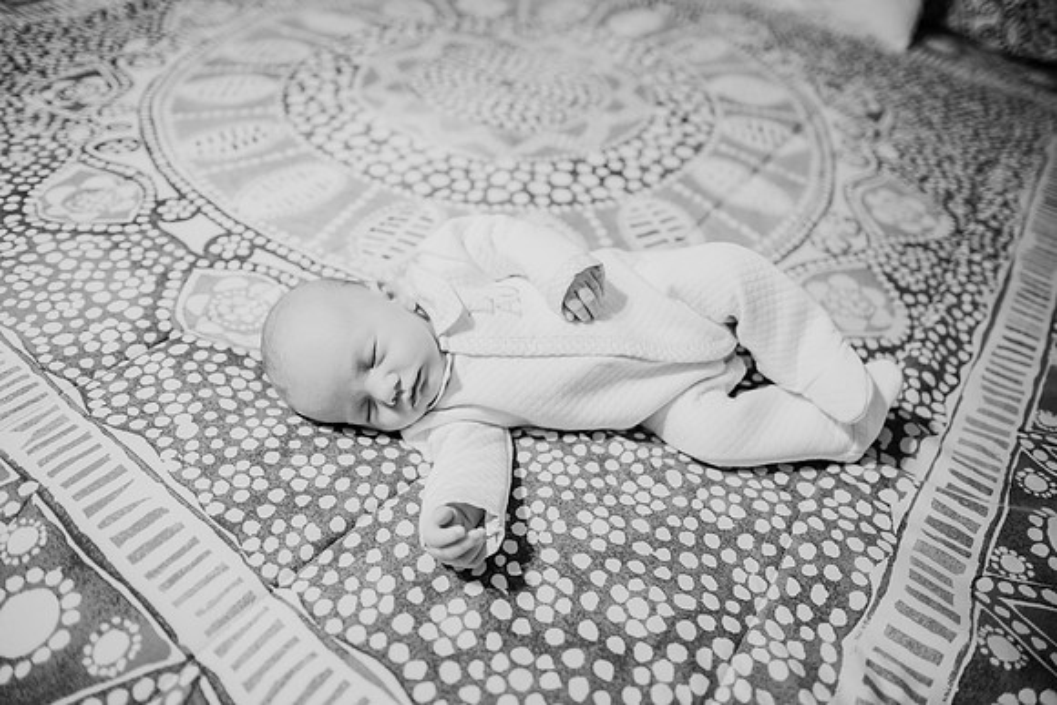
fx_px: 705
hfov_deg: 73.7
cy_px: 352
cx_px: 528
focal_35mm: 24
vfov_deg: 53.2
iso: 800
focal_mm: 24
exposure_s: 1/160
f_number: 2.2
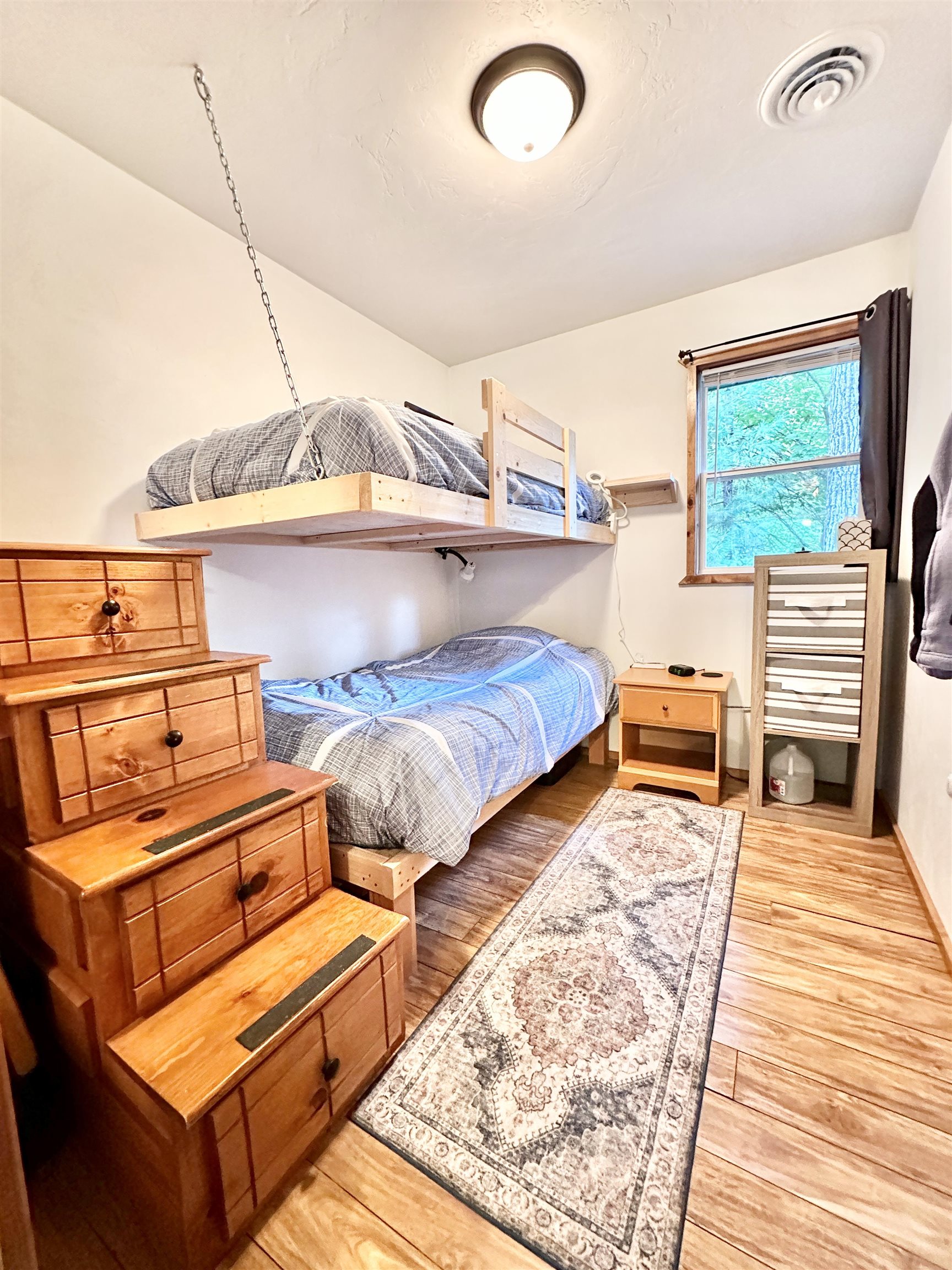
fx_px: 513
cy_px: 635
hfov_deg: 85.7
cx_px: 476
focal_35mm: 14
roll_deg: +1.1
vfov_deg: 102.1
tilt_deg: -5.3
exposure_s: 1/40
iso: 1000
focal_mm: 2.22
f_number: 2.2
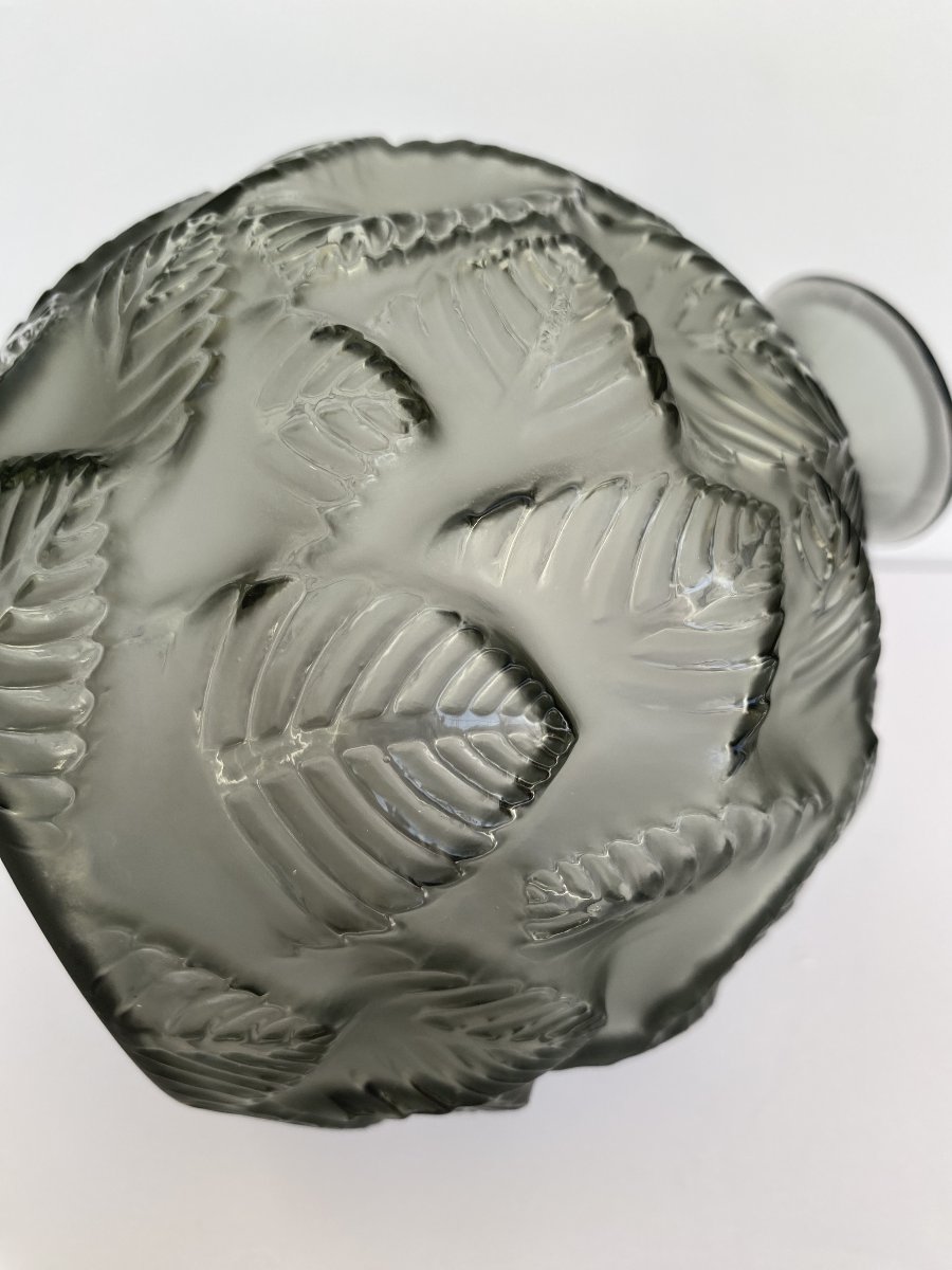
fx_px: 917
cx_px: 476
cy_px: 635
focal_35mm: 25
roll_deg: +1.7
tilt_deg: -33.8
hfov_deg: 54.9
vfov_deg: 69.4
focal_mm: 4.25
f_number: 1.8
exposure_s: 1/226
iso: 32
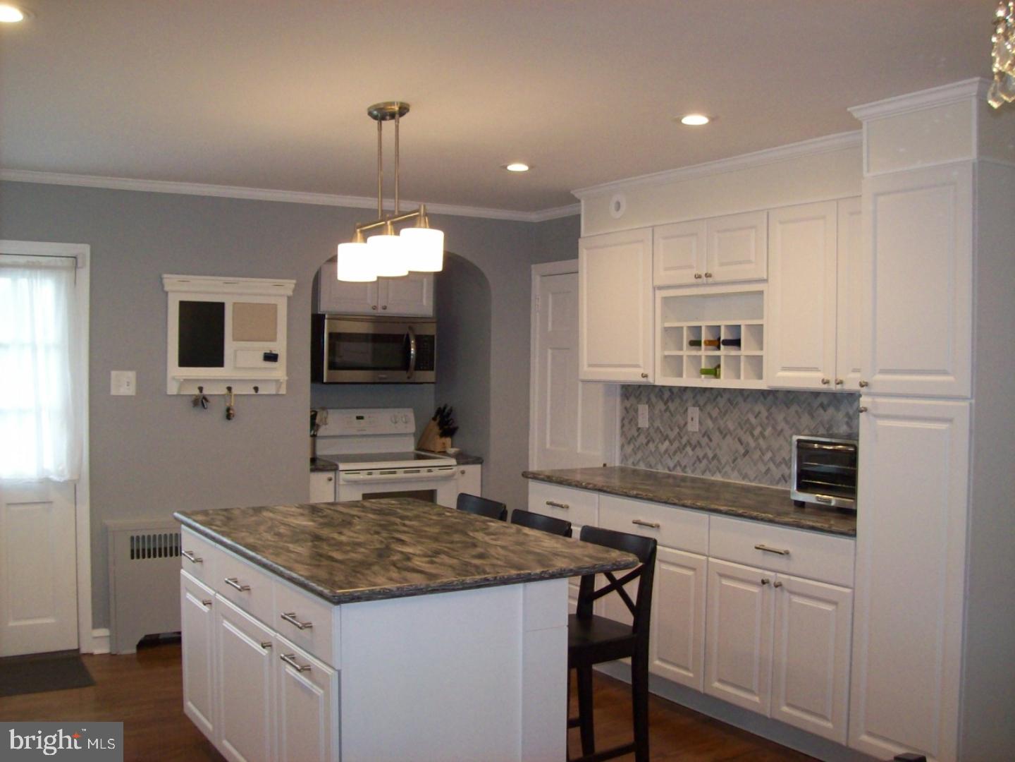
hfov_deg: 51.4
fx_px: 1056
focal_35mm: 36
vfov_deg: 39.7
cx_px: 508
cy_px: 381
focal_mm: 6
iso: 200
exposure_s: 1/64
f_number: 2.7
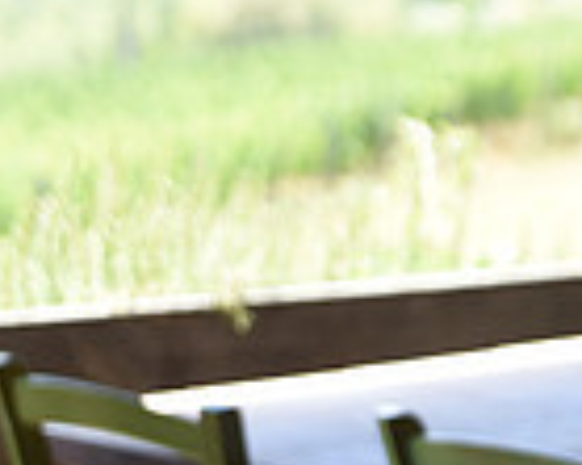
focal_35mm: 259
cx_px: 540
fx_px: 4458
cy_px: 689
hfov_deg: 7.4
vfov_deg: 5.9
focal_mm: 66
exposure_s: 1/125
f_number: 5
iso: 180
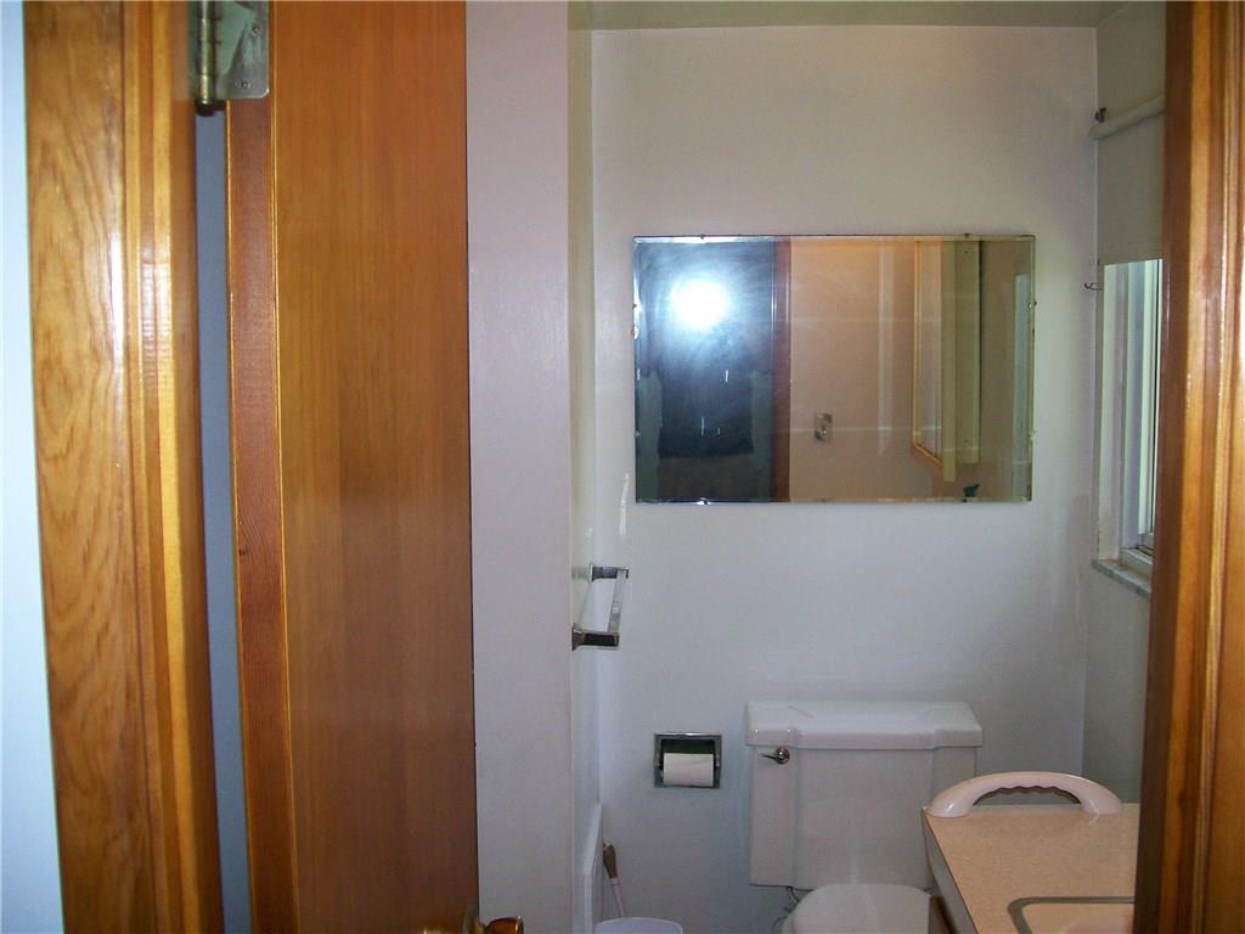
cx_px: 622
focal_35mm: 36
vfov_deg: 39.7
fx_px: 1295
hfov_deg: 51.4
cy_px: 467
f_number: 2.7
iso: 140
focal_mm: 6
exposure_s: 1/64
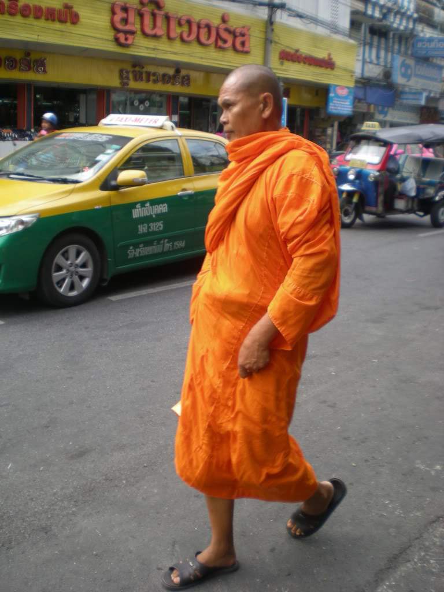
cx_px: 222
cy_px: 296
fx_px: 650
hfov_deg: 37.7
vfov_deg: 49.0
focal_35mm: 38
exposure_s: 1/193
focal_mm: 6.3
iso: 50
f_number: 3.1
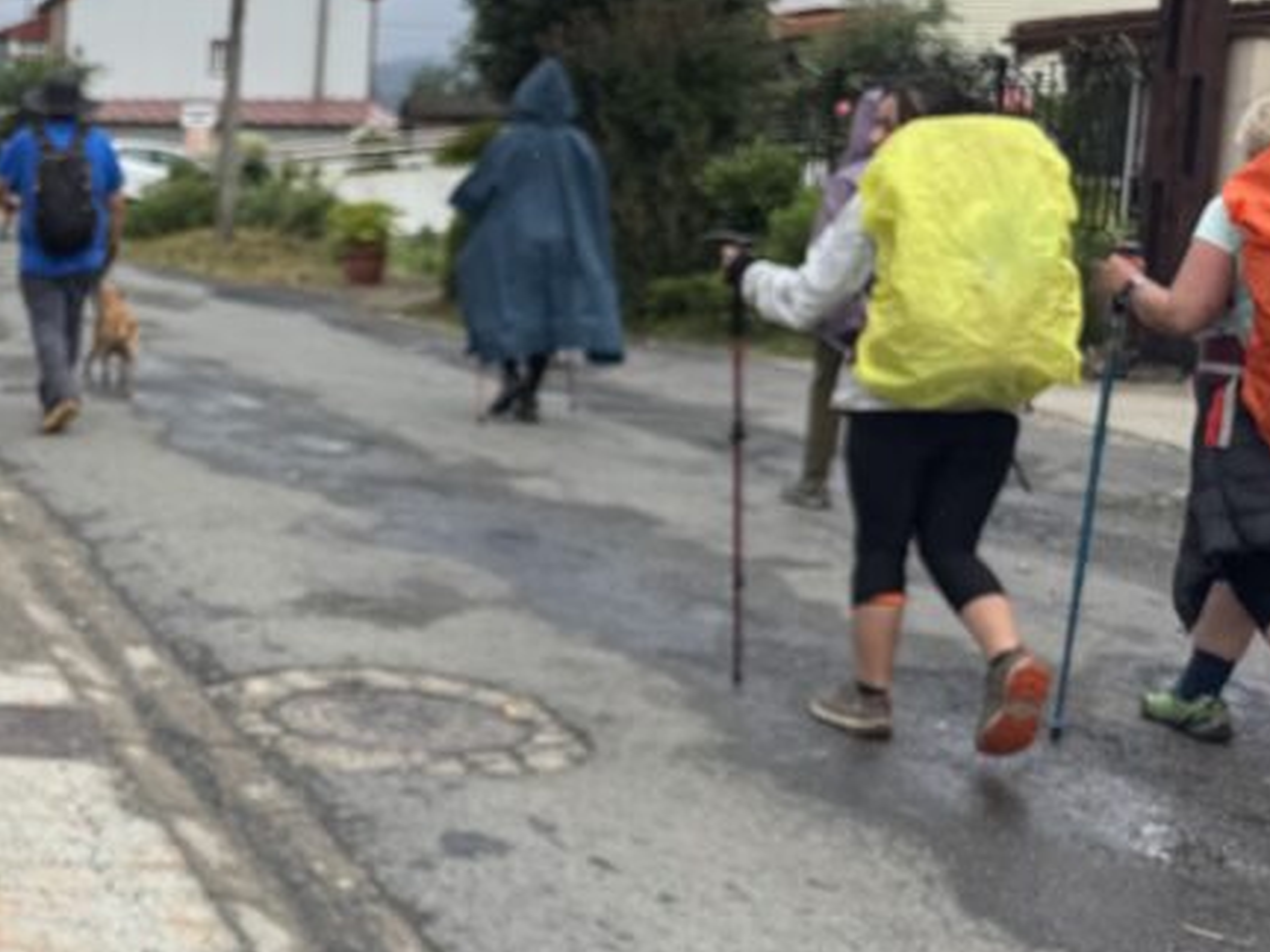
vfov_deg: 25.6
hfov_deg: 30.1
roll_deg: +0.0
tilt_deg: -9.0
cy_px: 445
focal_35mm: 57
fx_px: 2091
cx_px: -144
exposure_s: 1/1238
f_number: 1.78
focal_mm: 6.76
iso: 80
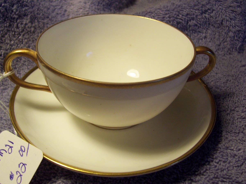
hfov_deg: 50.1
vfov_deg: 38.7
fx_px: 263
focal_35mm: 37
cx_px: 123
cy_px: 92
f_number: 2.8
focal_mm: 5.6
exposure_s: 1/90
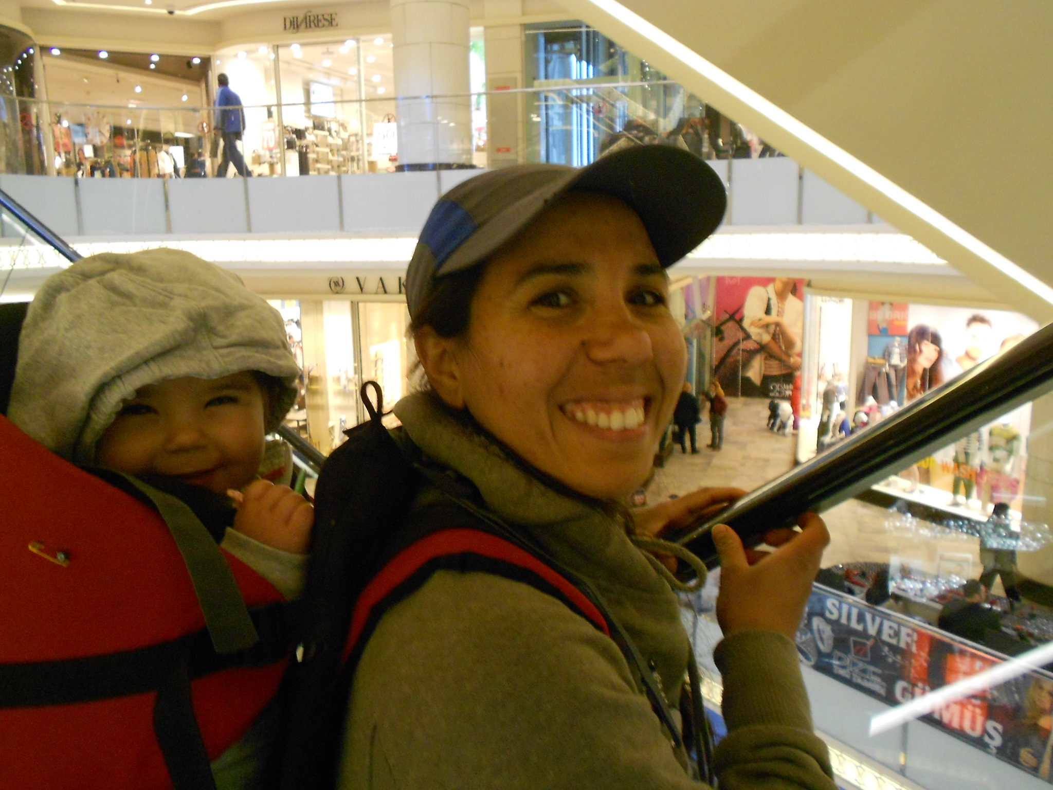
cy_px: 395
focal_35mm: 29
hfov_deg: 61.7
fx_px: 882
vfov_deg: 48.2
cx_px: 526
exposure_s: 1/25
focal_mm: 5.1
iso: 400
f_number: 3.4
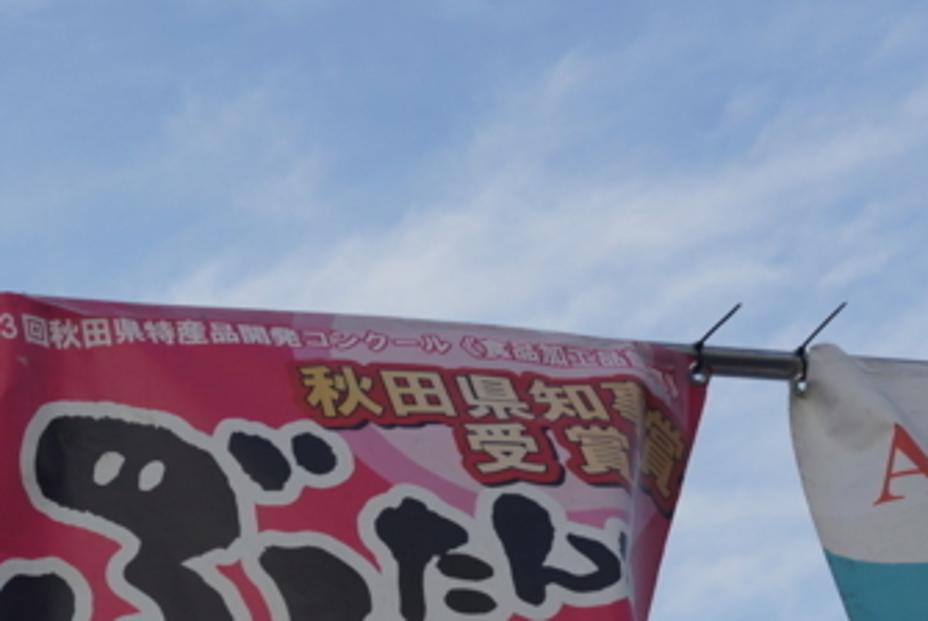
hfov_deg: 16.1
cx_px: 61
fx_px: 3230
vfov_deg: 10.9
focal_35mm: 125
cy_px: 536
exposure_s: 1/160
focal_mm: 35
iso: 100
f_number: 5.6
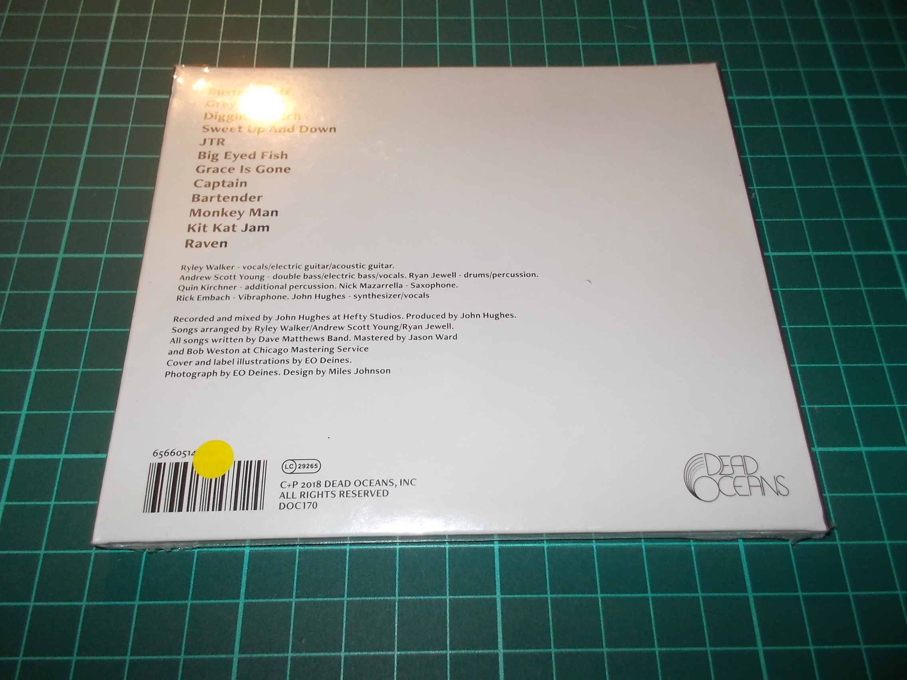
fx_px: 760
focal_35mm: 29
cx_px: 454
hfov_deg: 61.7
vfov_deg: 48.2
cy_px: 340
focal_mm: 4.1
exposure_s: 1/30
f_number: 3.3
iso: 200
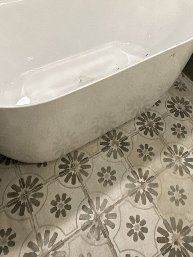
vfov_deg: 41.6
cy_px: -8
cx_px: 121
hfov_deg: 37.5
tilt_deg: -27.7
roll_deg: -5.8
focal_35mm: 38
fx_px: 282
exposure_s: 1/120
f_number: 2.2
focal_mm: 2.22
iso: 320
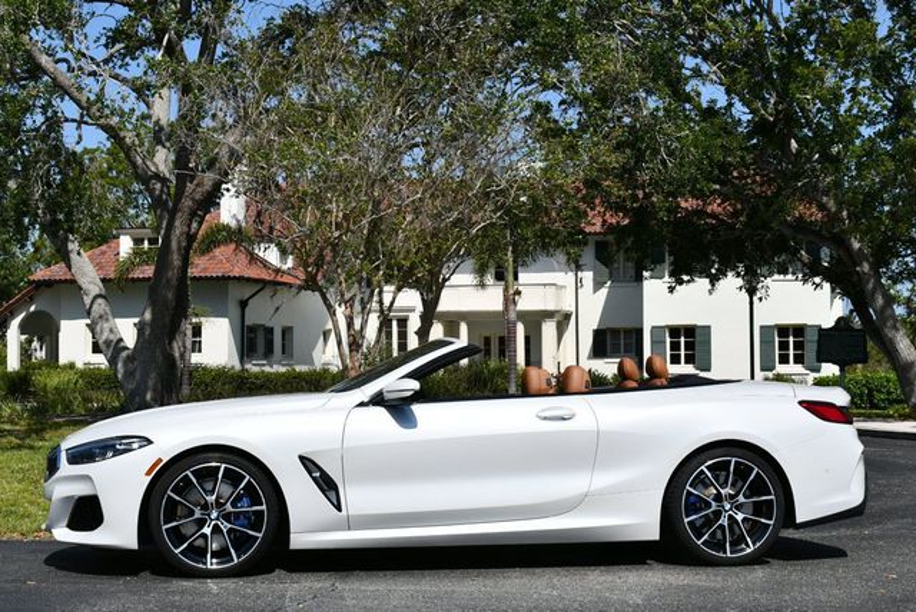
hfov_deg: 33.4
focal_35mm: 60
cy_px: 306
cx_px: 458
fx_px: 1528
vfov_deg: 22.7
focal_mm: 30
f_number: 10
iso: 100
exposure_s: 1/400
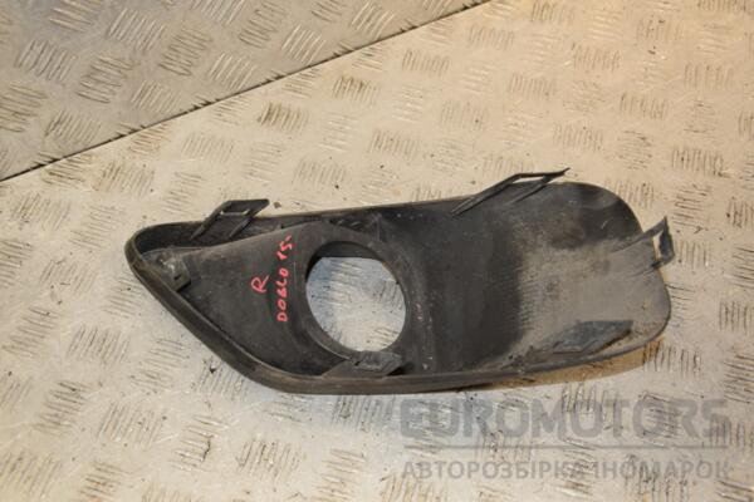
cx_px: 377
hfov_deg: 43.6
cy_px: 251
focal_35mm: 45
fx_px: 942
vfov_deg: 29.9
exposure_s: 1/200
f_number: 5.6
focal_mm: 30
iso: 800
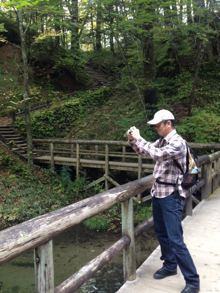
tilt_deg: -3.3
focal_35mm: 33
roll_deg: -0.1
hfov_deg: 42.9
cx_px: 110
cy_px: 146
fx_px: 280
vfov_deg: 55.4
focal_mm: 4.12
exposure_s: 1/30
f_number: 2.4
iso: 50
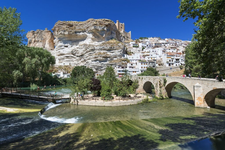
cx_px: 112
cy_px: 75
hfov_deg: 93.3
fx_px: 106
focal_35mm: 17
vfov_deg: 70.5
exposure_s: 1/640
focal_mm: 17
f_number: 7.1
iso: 200
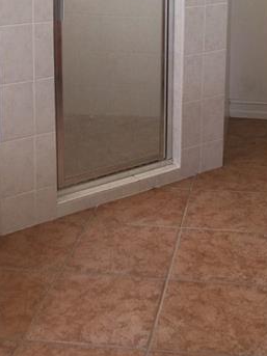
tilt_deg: -10.3
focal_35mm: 65
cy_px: 33
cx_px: 197
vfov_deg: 28.6
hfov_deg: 22.4
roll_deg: -1.6
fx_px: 669
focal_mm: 4.15
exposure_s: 1/33
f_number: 2.2
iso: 32
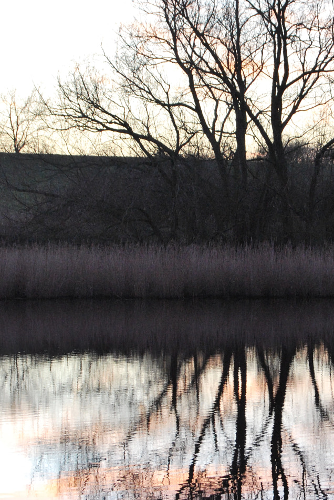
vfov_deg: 14.8
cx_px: 277
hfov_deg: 9.9
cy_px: 236
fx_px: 1928
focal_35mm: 139
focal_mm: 55
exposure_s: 1/30
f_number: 7.1
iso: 800
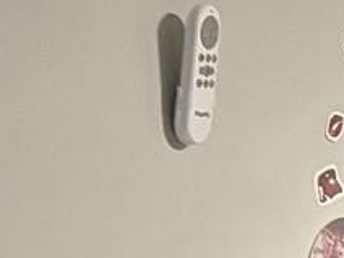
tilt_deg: -5.7
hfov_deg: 7.9
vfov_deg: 8.2
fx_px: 1799
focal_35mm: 181
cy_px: 245
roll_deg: +1.8
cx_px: 1285
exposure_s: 1/57
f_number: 1.78
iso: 800
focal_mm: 6.76
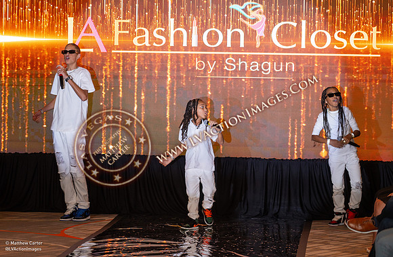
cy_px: 130
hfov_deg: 15.2
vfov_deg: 10.0
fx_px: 1472
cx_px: 176
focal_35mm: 136
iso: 1600
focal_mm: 122
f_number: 2.8
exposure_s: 1/200
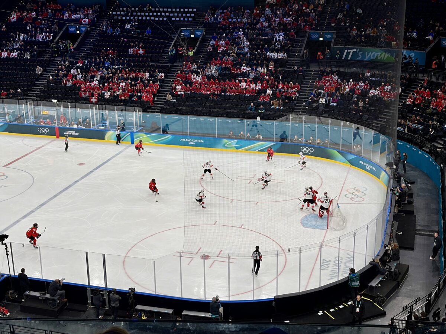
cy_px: 167
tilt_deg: -18.1
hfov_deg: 36.8
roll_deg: +1.5
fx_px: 670
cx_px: 223
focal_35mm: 52
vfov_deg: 28.0
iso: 32
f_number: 1.6
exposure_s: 1/500
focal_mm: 5.96
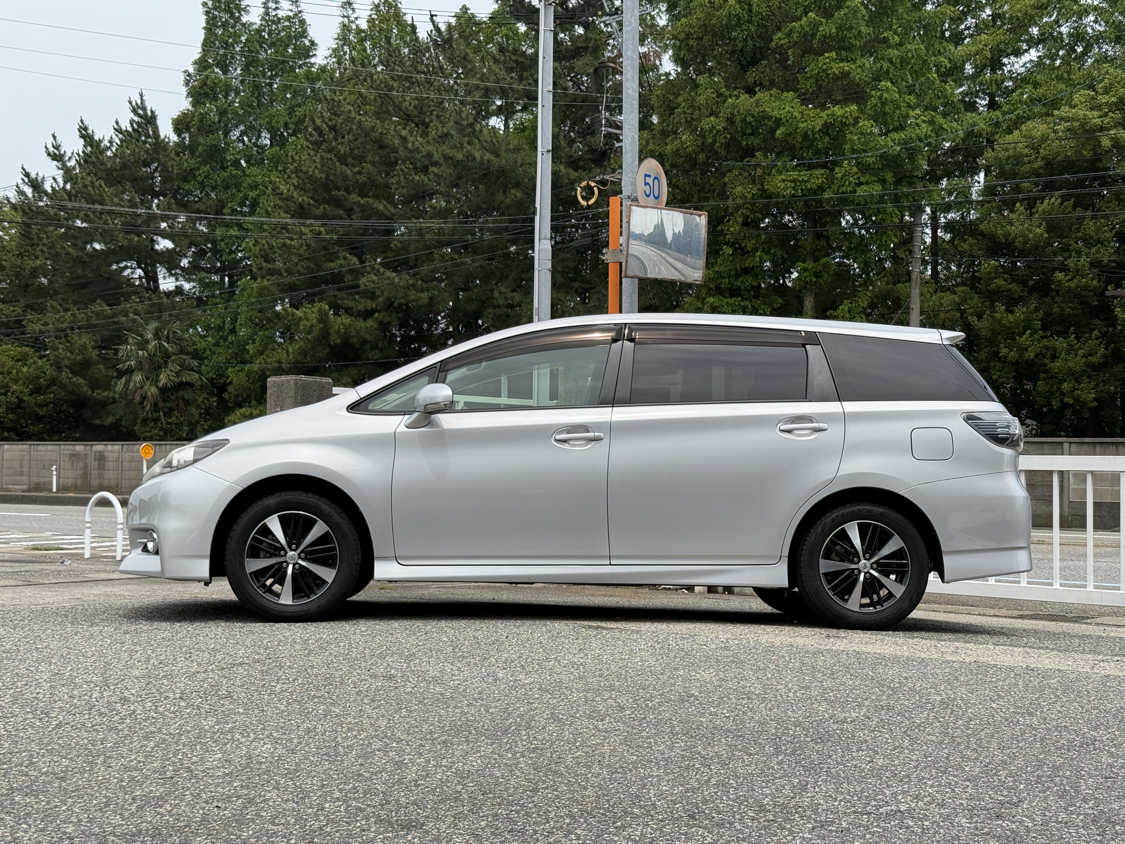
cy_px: 422
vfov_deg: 30.3
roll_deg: -1.2
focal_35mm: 48
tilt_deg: +1.3
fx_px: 1560
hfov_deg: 39.7
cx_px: 562
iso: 64
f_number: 1.78
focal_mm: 6.76
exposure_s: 1/3704
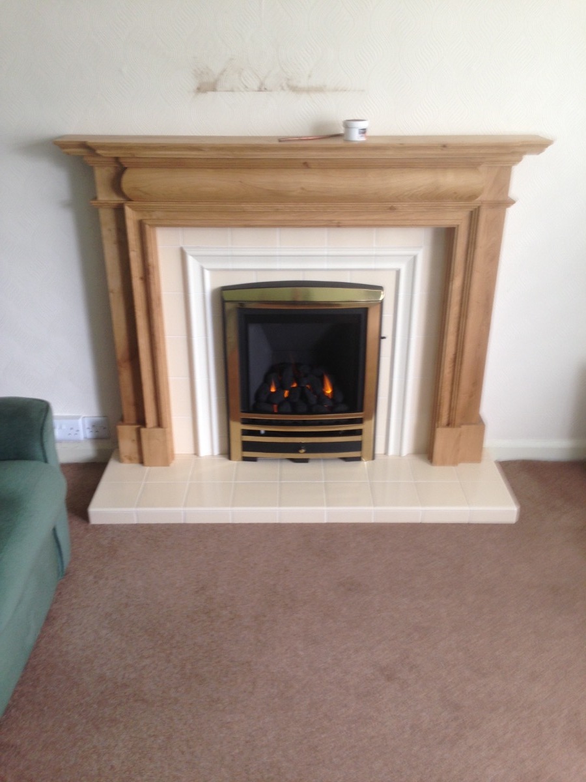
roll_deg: -0.3
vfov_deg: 55.4
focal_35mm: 33
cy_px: 391
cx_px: 293
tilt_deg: -25.6
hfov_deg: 42.9
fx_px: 745
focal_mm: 4.12
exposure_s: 1/20
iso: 50
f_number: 2.4
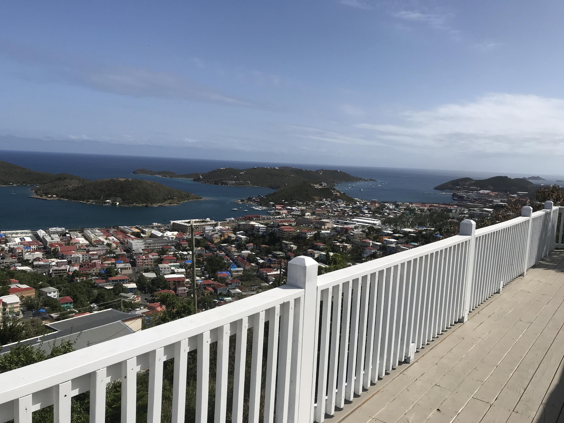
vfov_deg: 49.7
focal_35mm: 28
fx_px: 456
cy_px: 212
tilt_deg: -4.4
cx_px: 282
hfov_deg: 63.4
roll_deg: -3.4
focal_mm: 3.99
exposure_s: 1/5051
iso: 20
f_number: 1.8
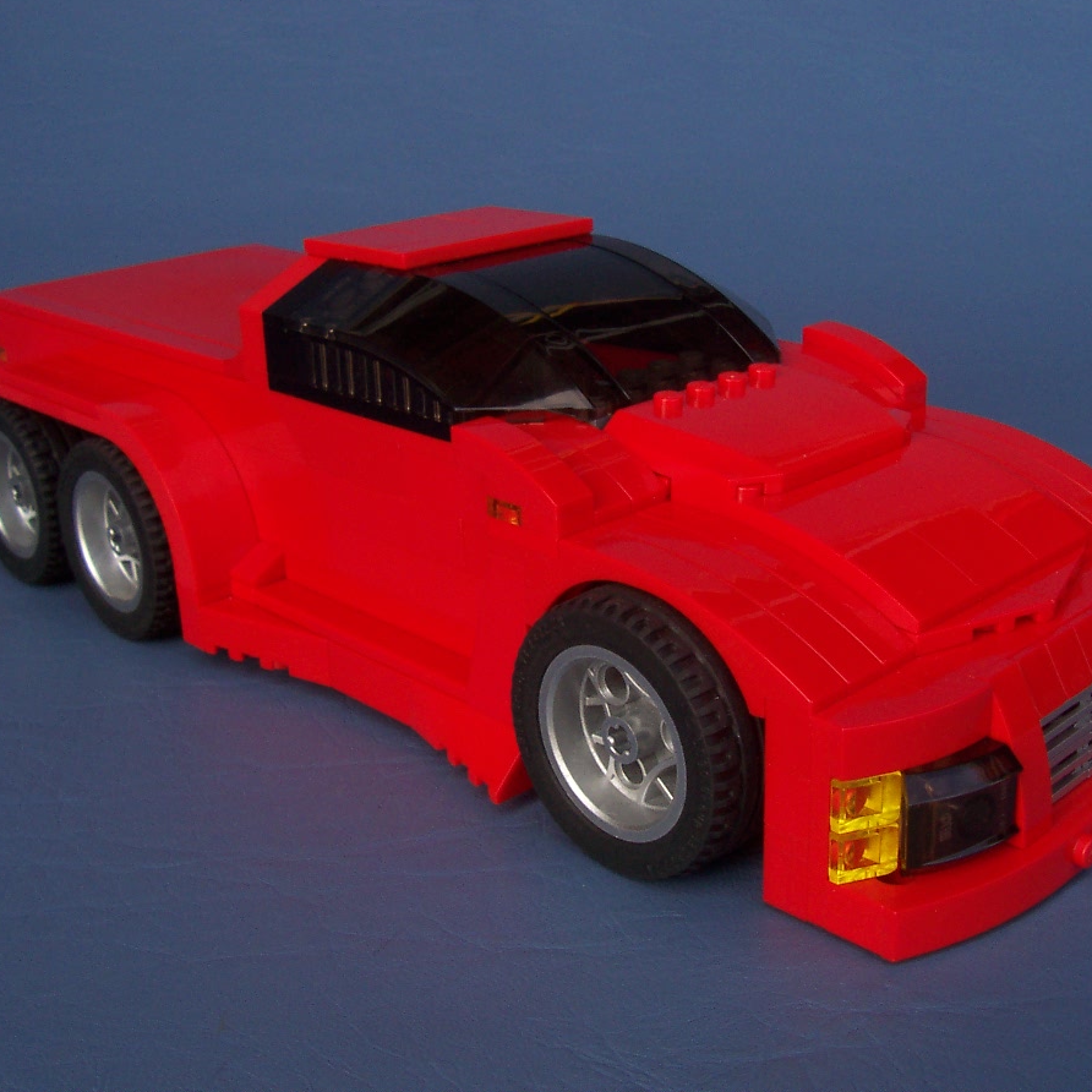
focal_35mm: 44
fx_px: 1570
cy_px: 542
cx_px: 583
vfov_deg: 38.3
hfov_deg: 38.3
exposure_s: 1/125
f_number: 5.6
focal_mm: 5.6
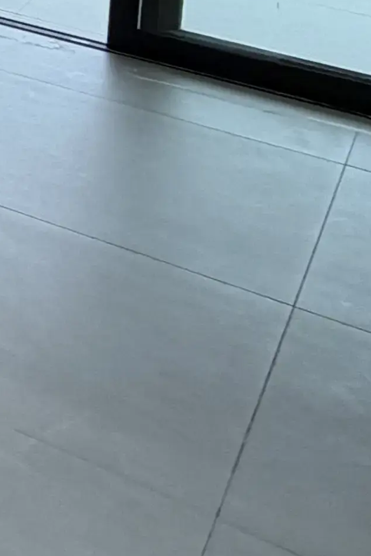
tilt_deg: -6.6
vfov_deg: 19.1
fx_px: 1360
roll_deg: +0.0
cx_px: -902
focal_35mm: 88
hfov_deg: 9.6
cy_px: -368
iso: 64
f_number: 2.2
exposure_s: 1/120
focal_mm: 2.22
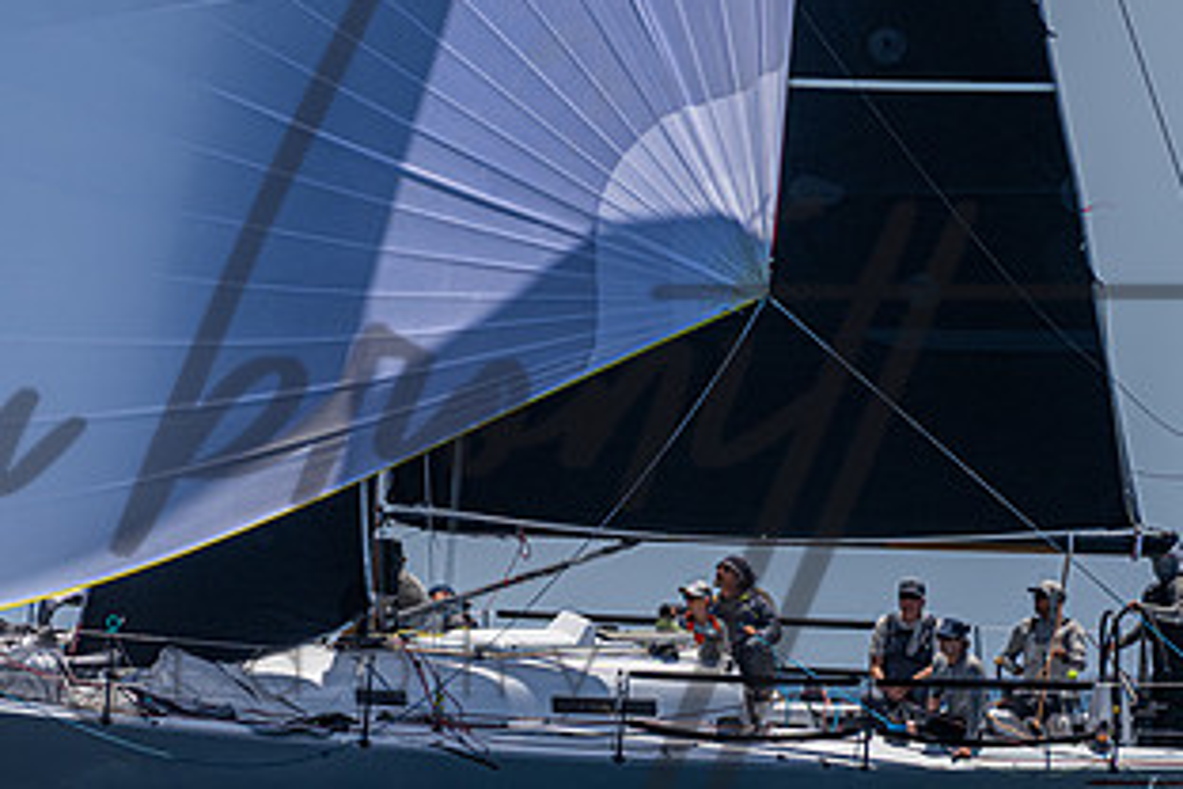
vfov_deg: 1.6
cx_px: 579
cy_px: 479
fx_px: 27733
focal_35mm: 844
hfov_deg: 2.4
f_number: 8
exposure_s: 1/2000
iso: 400
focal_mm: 400
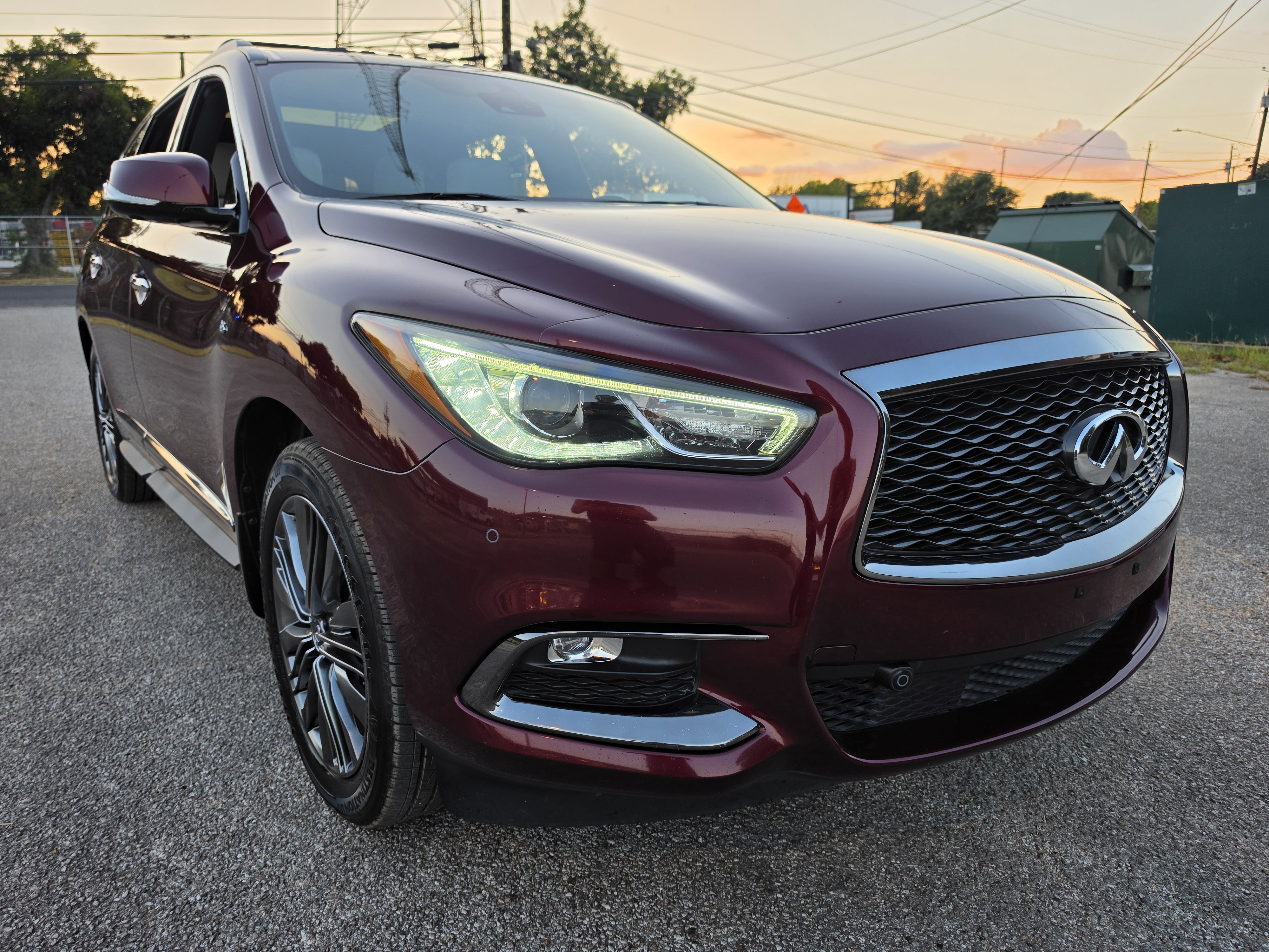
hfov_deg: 73.9
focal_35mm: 23
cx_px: 634
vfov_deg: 58.9
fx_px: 843
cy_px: 476
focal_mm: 6.5
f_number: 1.4
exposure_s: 1/180
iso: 16
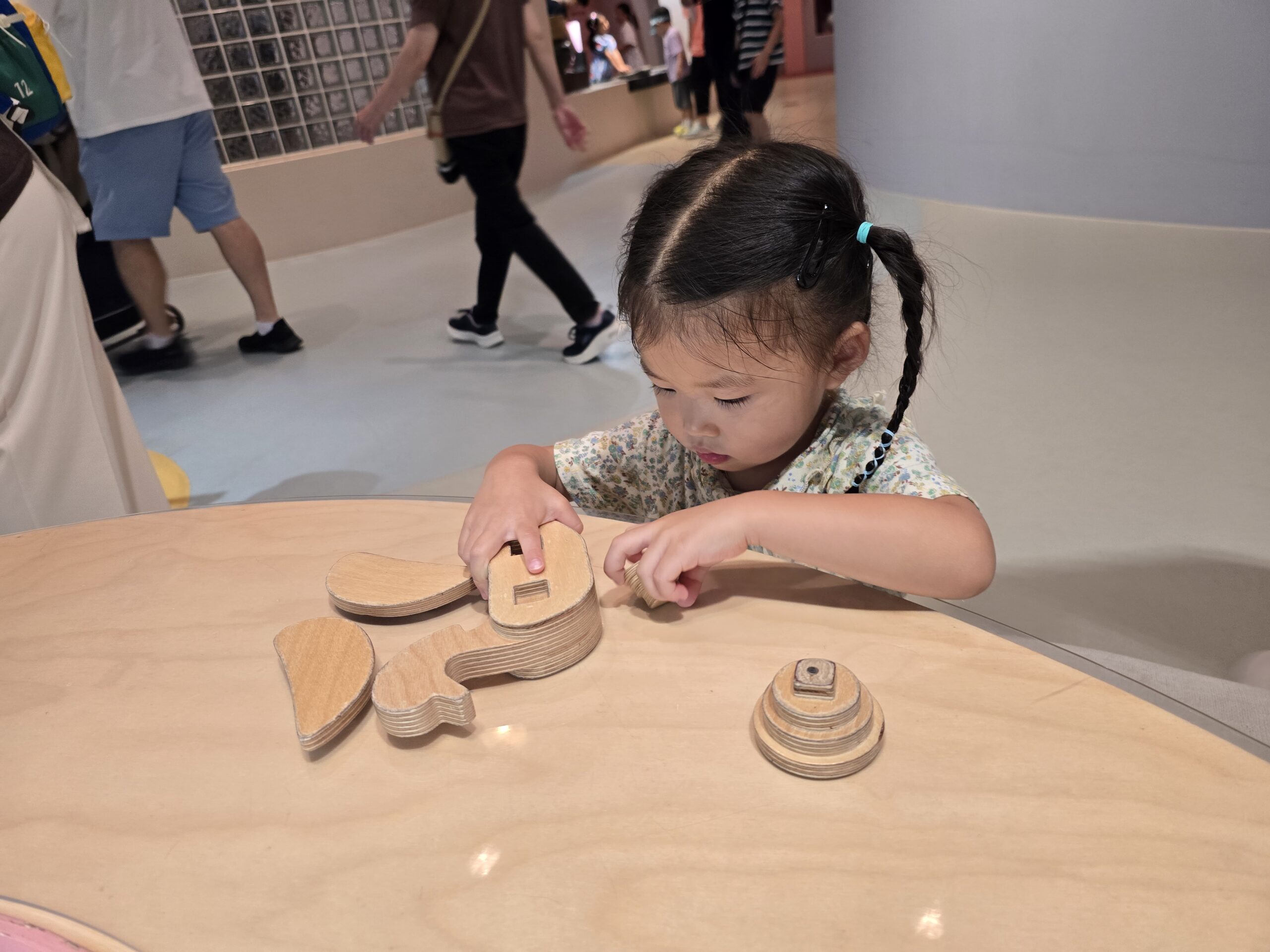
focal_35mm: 23
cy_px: 476
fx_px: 844
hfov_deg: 73.9
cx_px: 635
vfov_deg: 58.9
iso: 200
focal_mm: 6.3
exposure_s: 1/51
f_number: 1.7
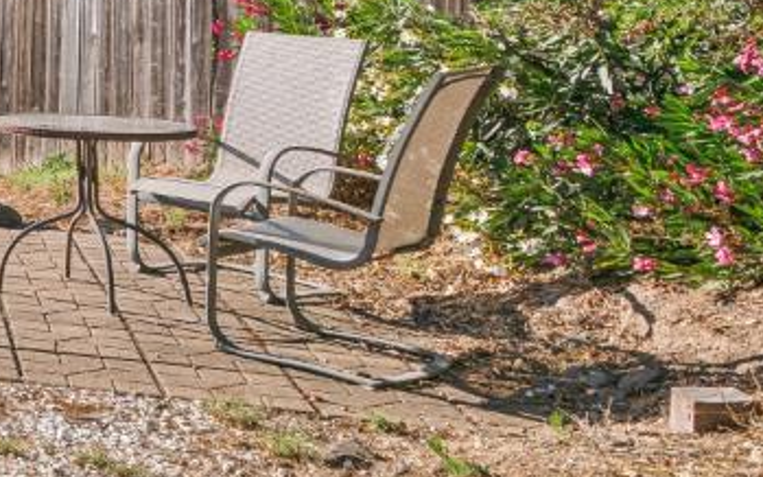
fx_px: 1455
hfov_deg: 18.1
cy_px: -59
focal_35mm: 70
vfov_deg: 17.9
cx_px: -809
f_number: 9
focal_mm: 16
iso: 320
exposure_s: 1/640
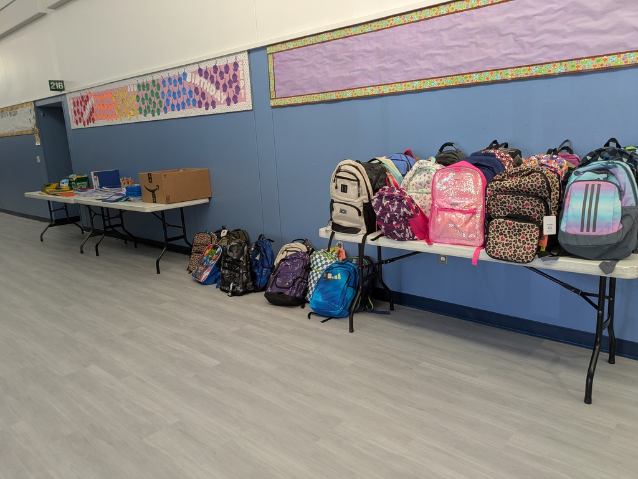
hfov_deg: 69.4
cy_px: 240
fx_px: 461
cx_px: 319
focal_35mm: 25
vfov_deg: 54.9
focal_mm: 5.43
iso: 51
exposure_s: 1/24
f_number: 1.89
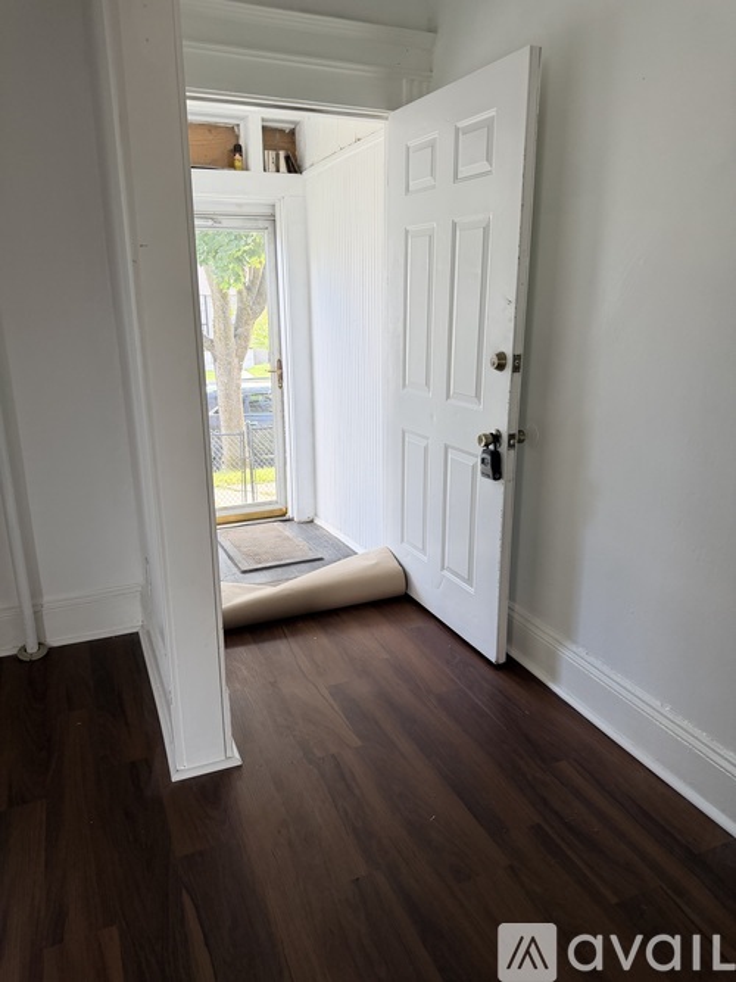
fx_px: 681
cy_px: 491
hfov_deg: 56.8
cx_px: 368
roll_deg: +0.6
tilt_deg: -16.6
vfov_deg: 71.6
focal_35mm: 24
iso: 160
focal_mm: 6.76
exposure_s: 1/120
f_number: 1.78
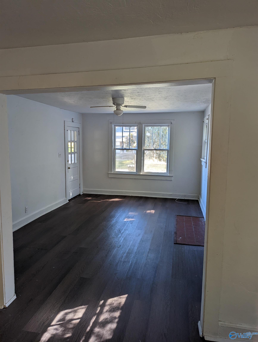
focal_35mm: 24
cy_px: 171
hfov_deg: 56.9
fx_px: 238
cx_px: 129
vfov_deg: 71.5
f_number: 1.85
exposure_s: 1/40
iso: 45
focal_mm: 6.81
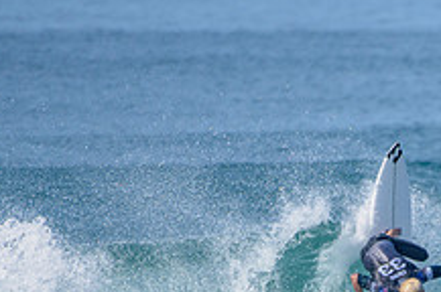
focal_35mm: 1339
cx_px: 429
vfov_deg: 1.0
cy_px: 344
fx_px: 16378
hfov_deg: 1.5
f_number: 5.6
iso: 250
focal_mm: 500
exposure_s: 1/2500
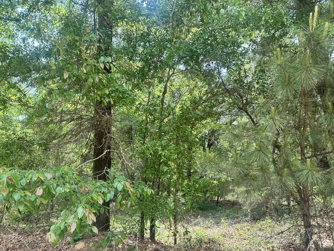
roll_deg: -2.0
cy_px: 135
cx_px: 169
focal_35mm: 26
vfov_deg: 53.0
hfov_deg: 67.3
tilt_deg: +10.7
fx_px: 251
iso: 80
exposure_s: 1/699
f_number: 1.78
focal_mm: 6.86
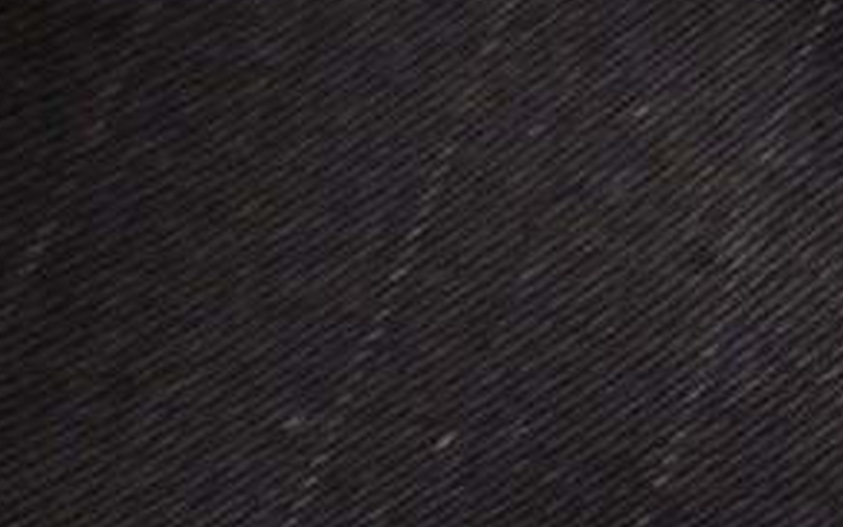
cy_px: -3220
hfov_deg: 0.6
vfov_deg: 0.4
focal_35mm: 3376
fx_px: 77577
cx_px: -800
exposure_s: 1/160
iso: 125
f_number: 4
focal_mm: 200
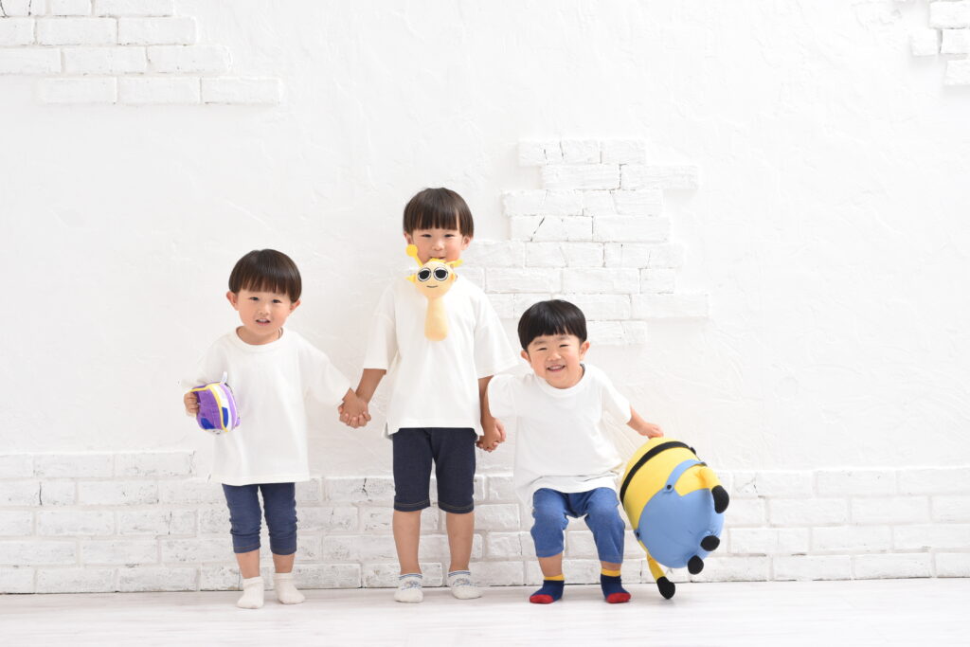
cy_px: 324
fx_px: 2290
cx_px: 485
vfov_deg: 16.1
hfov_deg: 23.9
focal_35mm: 85
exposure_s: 1/160
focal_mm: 85
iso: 800
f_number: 7.1
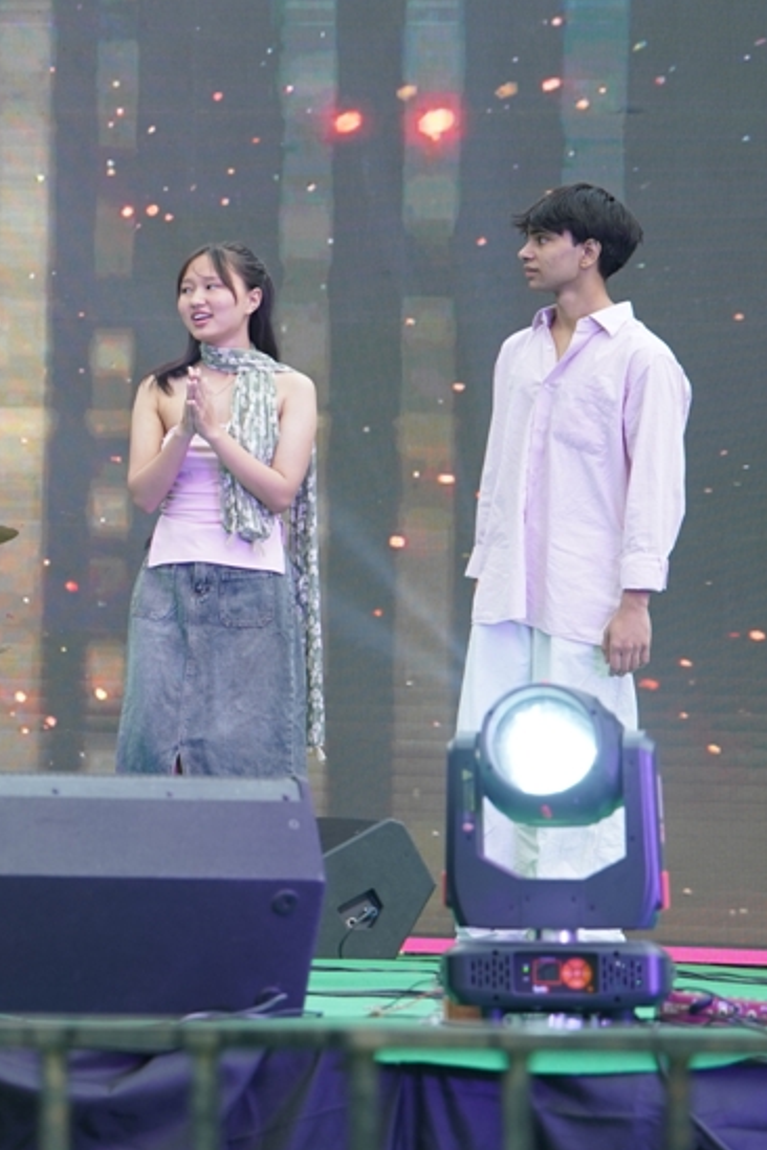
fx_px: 6072
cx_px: -354
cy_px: 499
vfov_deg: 10.8
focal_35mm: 190
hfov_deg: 7.1
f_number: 2.8
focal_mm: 87
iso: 400
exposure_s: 1/200
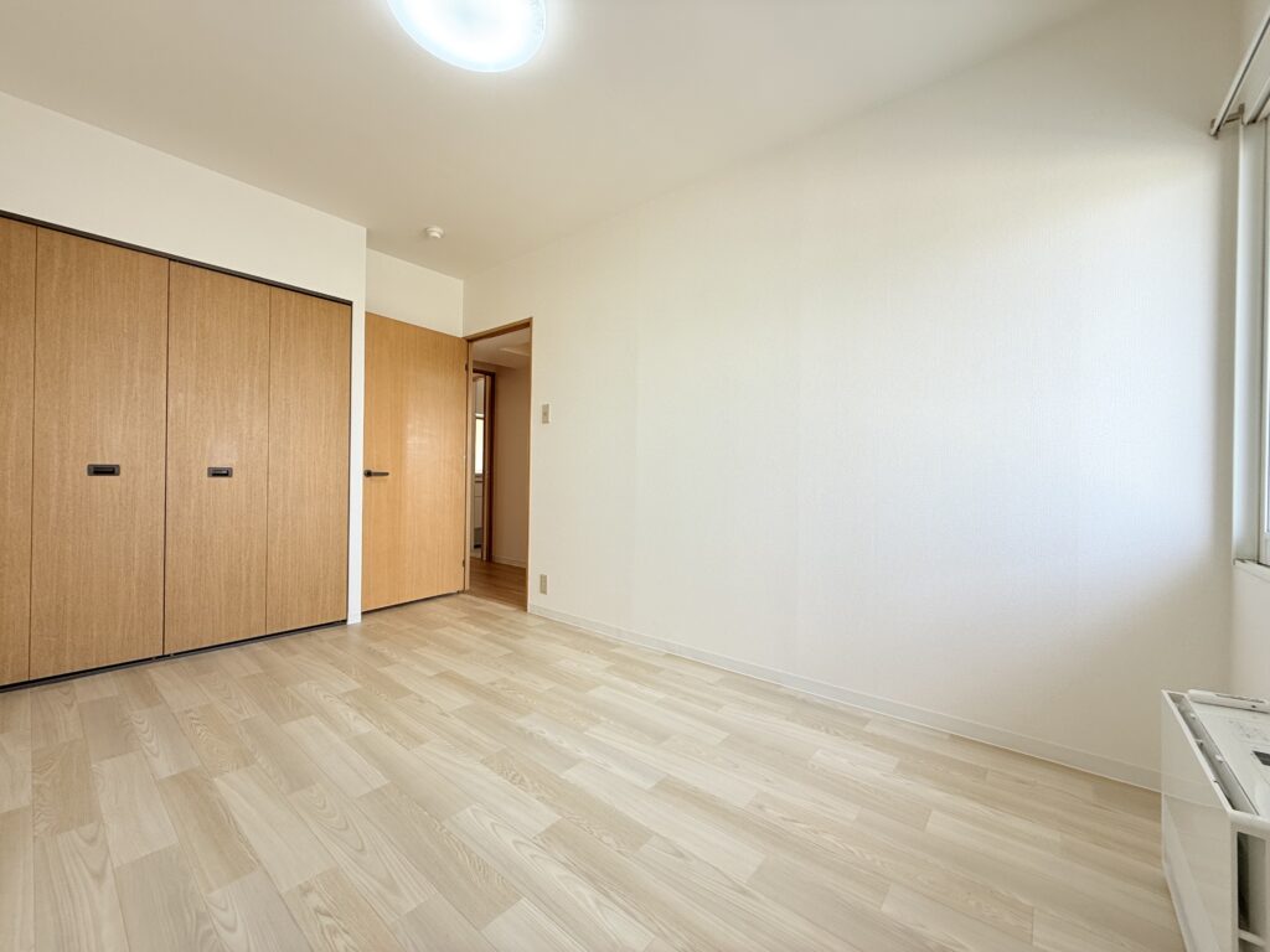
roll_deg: -1.4
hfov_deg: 102.1
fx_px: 514
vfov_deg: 85.7
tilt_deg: -1.4
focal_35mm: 14
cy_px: 476
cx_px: 635
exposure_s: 1/99
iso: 64
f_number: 2.2
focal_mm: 2.22
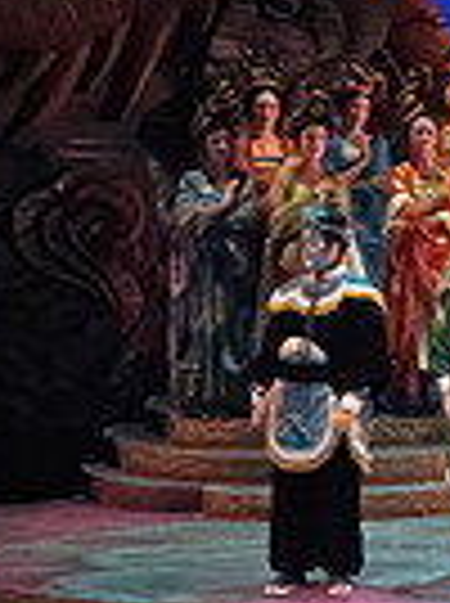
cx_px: 1242
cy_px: 11
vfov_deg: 6.8
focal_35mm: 292
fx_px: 5077
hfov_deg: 4.9
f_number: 10
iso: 20000
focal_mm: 70
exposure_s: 1/1000
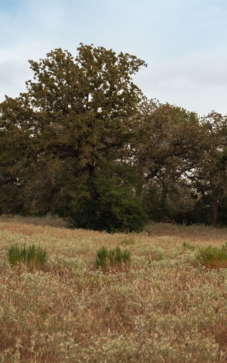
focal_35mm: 85
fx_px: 842
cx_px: 248
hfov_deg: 15.0
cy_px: 180
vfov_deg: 24.4
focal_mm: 55
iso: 160
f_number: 5
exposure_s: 1/160
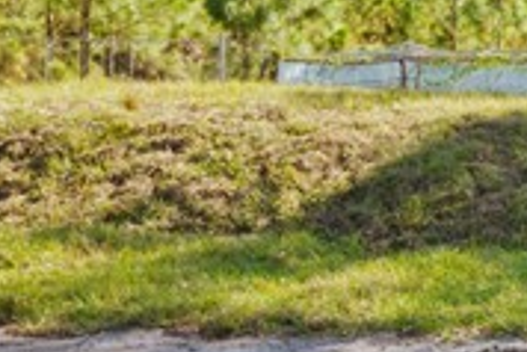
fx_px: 1787
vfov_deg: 11.2
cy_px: 90
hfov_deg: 13.8
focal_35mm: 122
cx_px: 1106
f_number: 8
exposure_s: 1/250
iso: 200
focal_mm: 20
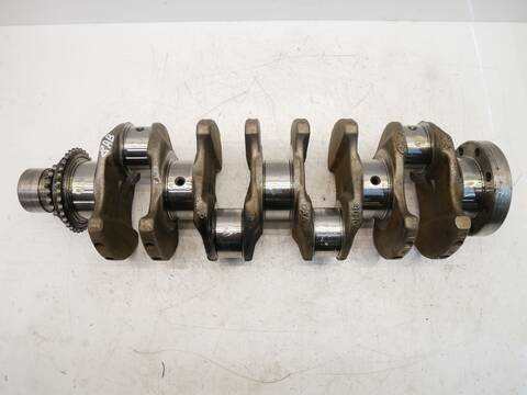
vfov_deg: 56.8
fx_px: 365
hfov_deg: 71.6
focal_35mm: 24
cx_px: 264
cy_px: 198
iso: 400
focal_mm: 12
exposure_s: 1/60
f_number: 3.5
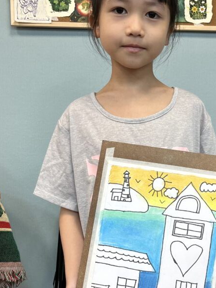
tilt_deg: -3.6
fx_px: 366
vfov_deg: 42.9
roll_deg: +0.4
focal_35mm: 44
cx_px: 150
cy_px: 157
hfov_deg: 32.5
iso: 64
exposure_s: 1/100
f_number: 1.6
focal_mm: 5.1
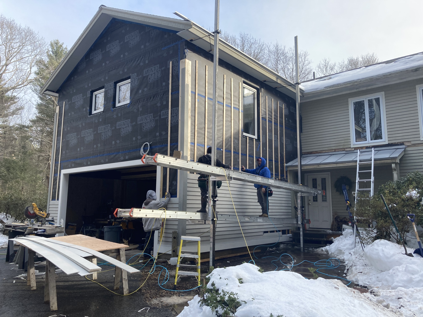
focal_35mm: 28
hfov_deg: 63.4
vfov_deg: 49.7
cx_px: 212
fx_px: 342
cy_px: 158
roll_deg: -0.6
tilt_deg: +9.3
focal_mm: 3.99
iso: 20
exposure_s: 1/437
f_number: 1.8
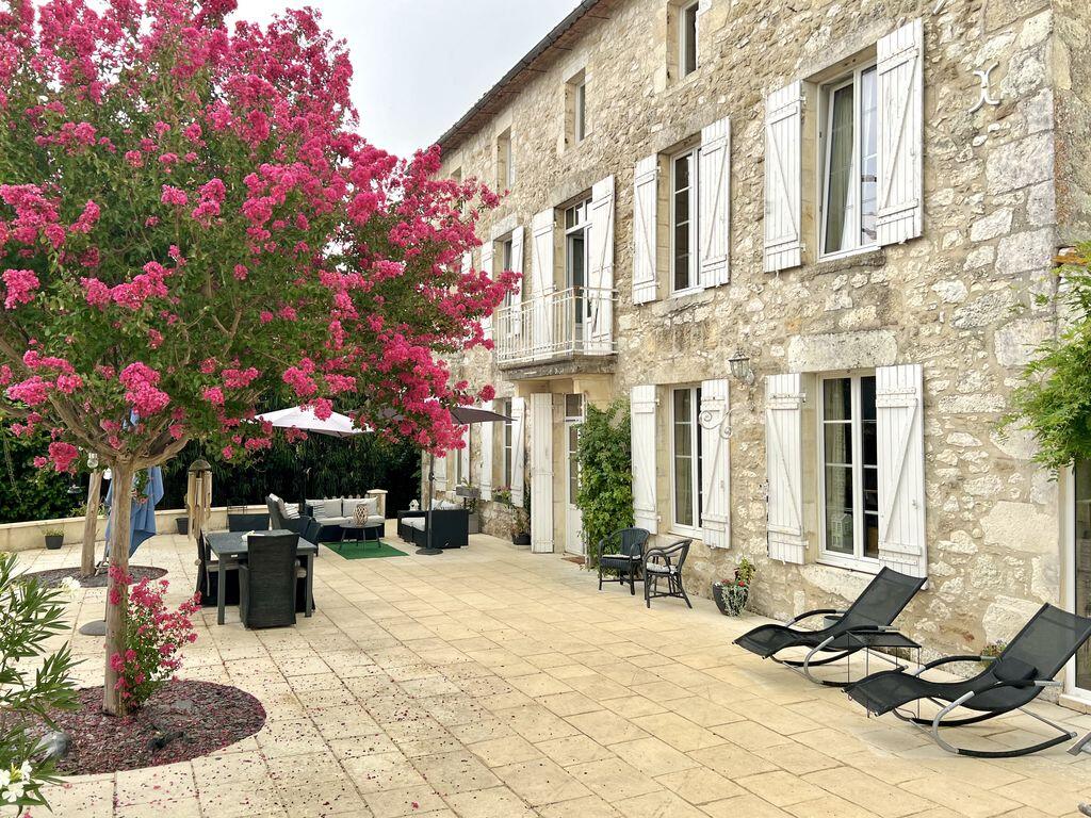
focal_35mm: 26
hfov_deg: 67.3
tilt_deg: +1.5
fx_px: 819
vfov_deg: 53.1
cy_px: 409
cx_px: 546
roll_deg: +0.8
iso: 50
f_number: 1.5
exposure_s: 1/202
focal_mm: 5.7
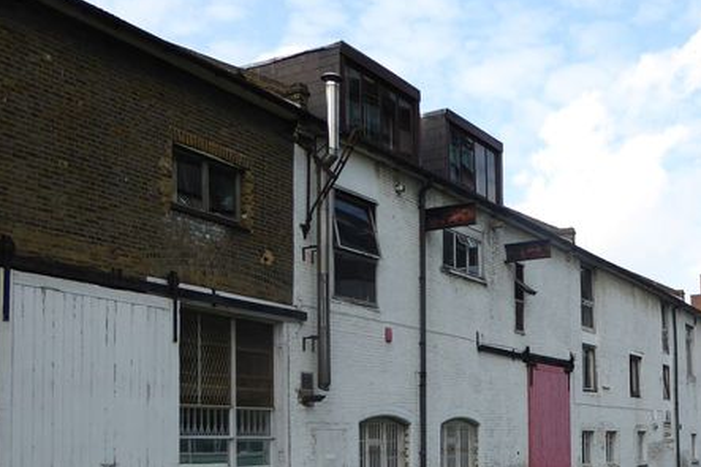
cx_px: 570
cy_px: 416
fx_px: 915
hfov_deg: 40.1
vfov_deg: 27.6
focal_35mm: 47
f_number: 3.3
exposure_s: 1/500
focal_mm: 4.3
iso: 80
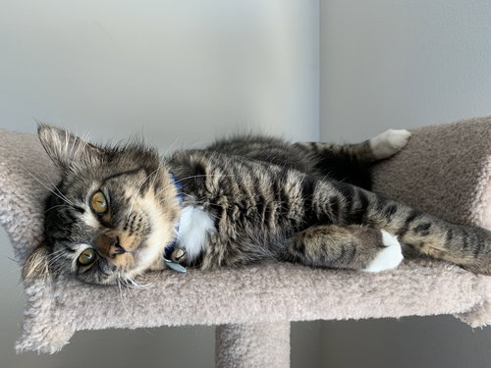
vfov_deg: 53.1
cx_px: 246
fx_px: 369
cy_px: 184
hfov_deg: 67.3
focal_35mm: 26
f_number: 1.8
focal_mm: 4.25
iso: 64
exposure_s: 1/121
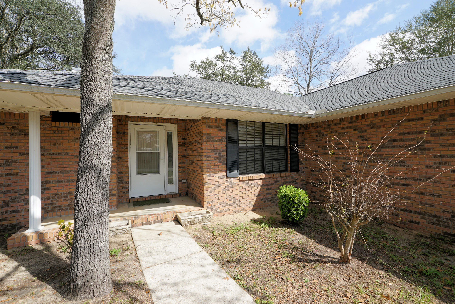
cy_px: 152
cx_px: 228
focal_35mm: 15
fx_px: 190
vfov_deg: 77.3
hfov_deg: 100.4
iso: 100
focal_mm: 10
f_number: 7.1
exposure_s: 1/200
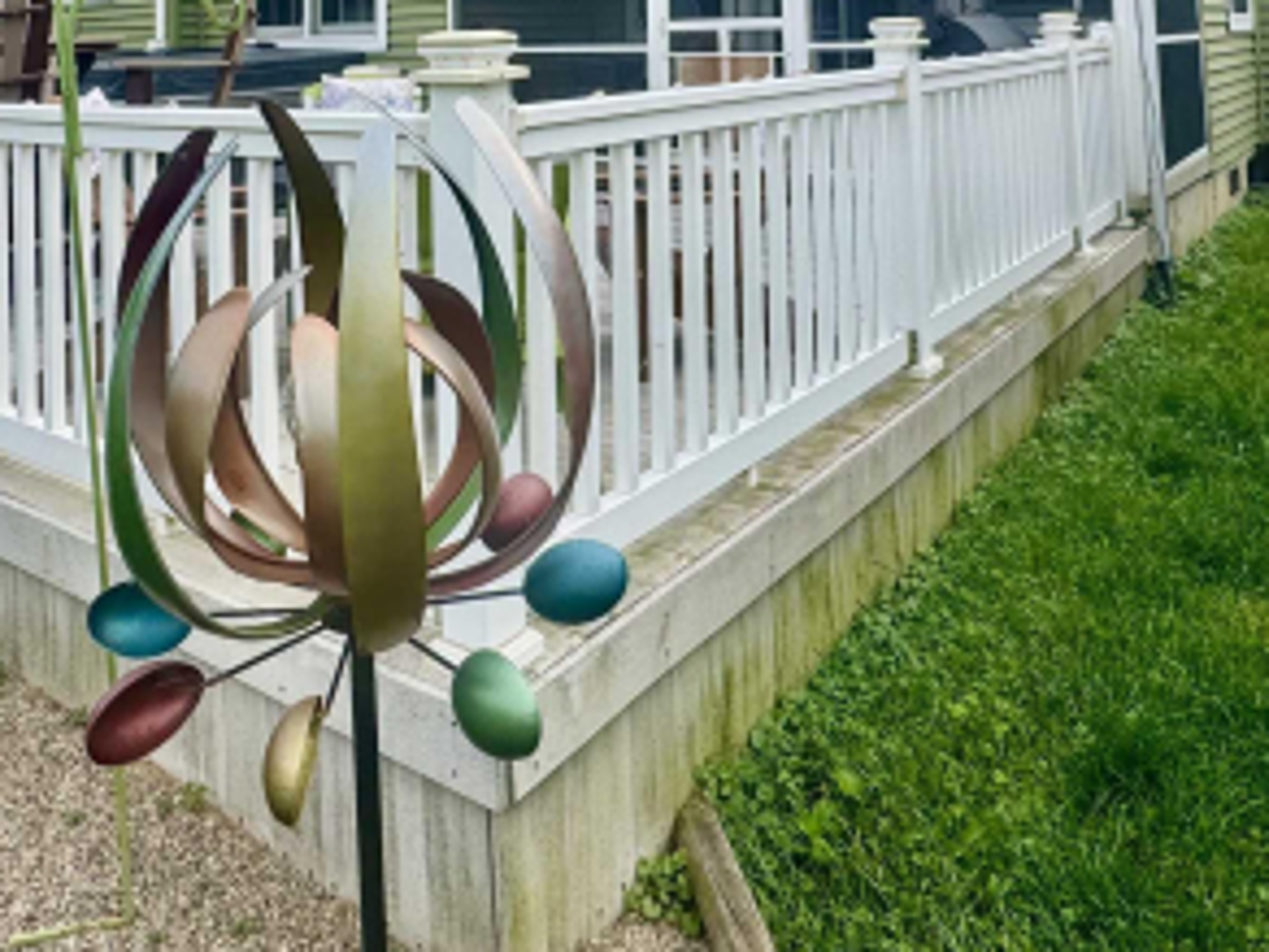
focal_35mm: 32
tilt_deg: +3.6
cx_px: 537
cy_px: -39
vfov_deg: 38.3
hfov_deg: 56.6
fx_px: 1173
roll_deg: -0.9
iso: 50
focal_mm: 2.22
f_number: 2.2
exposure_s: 1/980
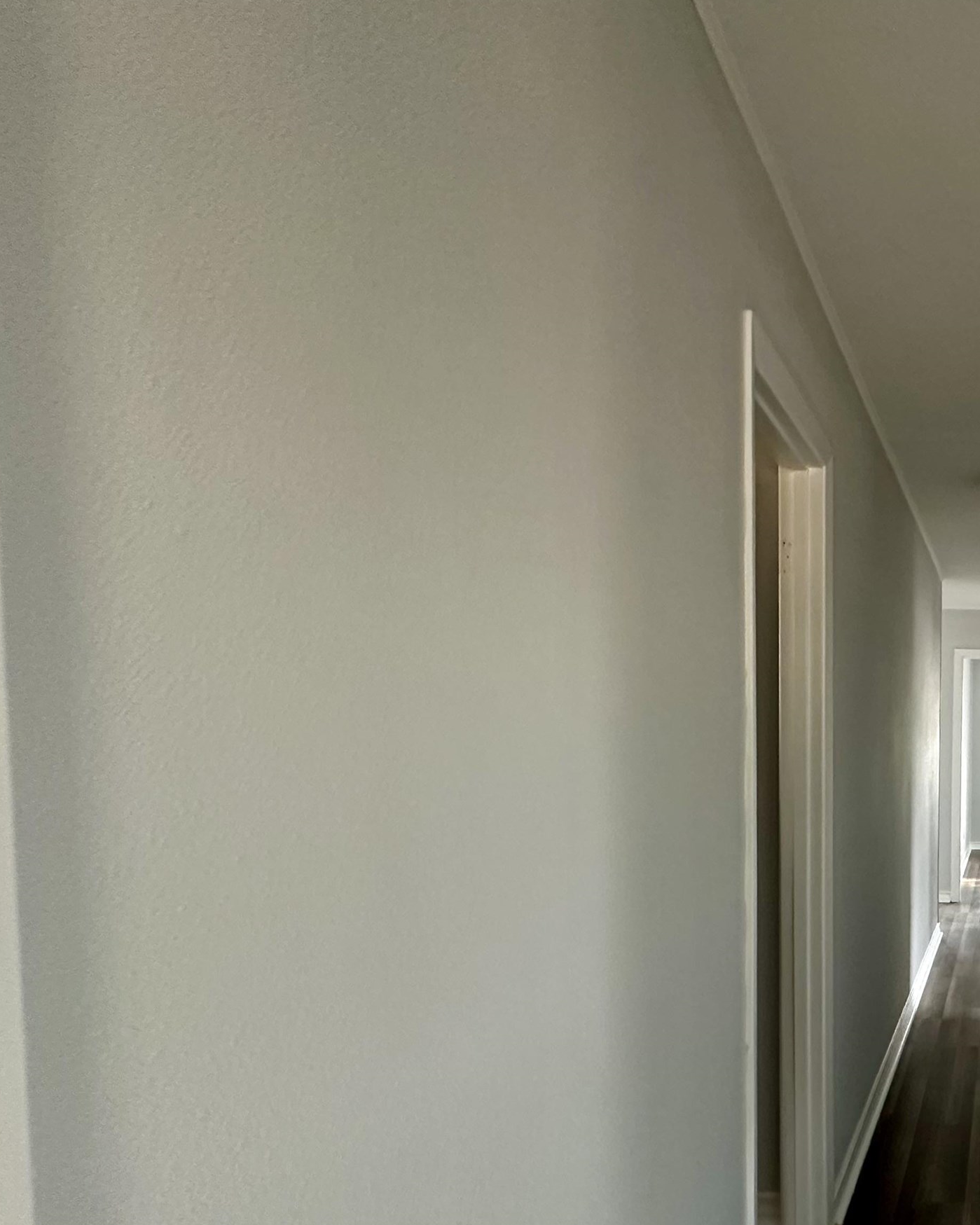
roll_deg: -1.1
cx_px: 1016
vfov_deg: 68.8
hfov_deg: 47.1
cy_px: 787
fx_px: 870
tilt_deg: -3.3
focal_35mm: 24
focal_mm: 2.22
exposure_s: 1/60
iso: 400
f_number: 2.2
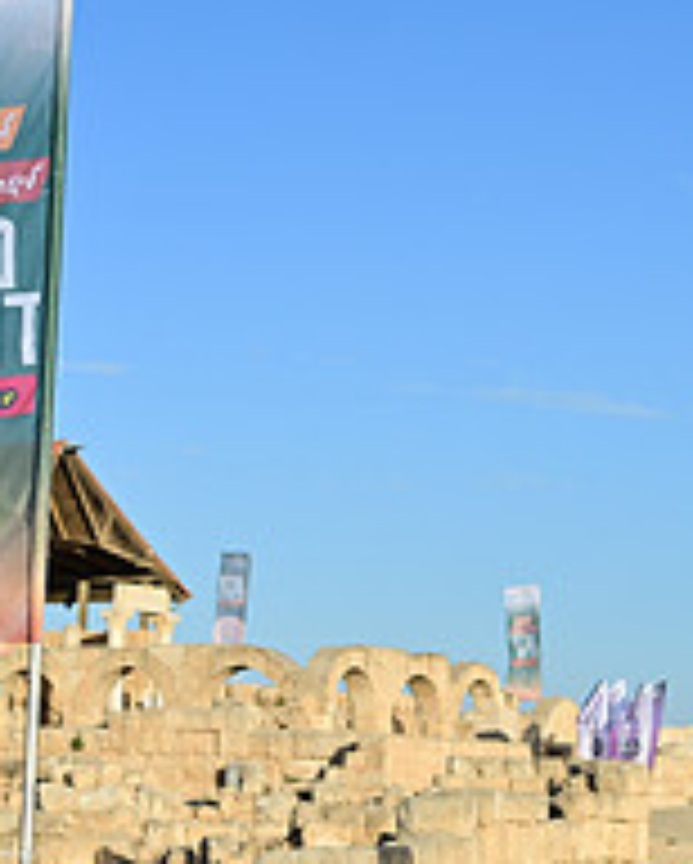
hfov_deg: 13.3
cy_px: 497
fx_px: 2969
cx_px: 436
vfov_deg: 16.5
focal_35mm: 116
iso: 100
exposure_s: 1/2500
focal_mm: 41
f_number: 2.5
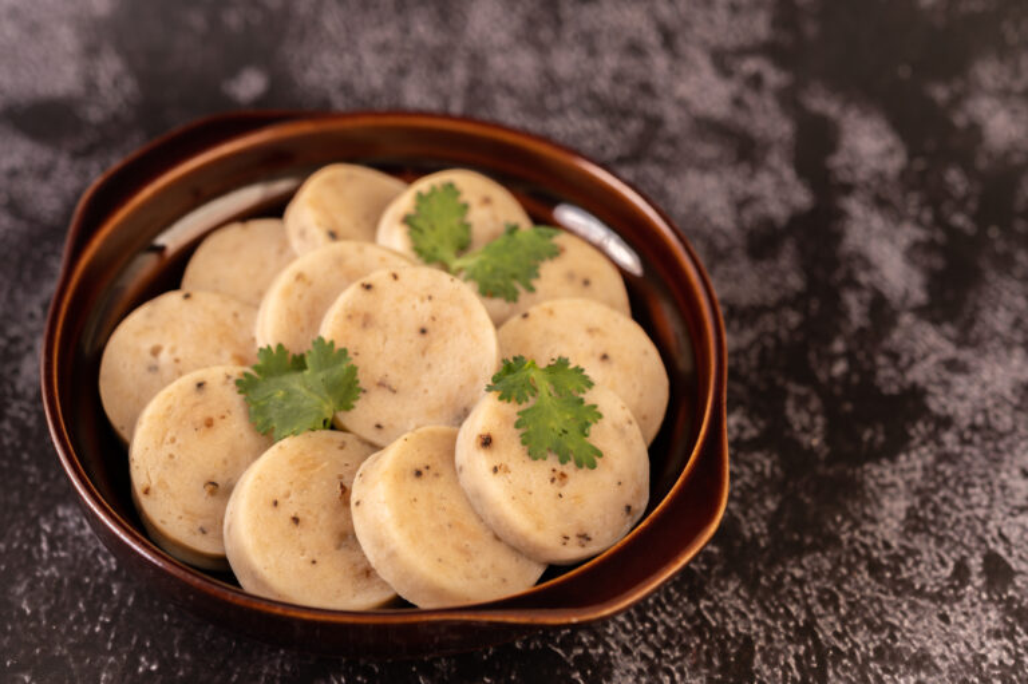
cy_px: 342
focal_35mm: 60
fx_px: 1712
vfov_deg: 22.6
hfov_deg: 33.4
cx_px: 514
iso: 100
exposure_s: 1/125
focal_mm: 60
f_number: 5.6
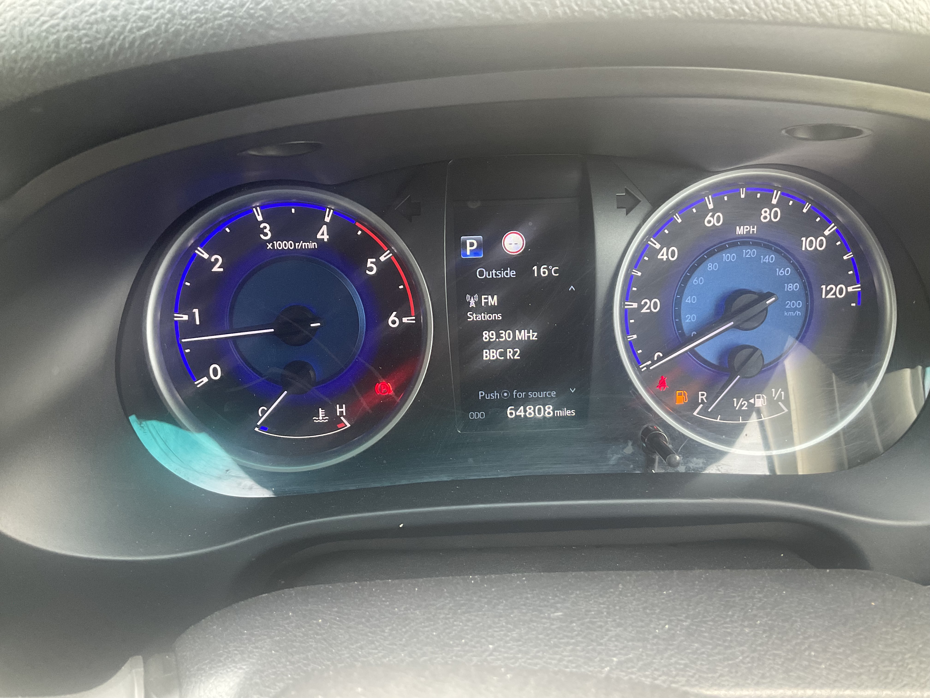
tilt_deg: -34.6
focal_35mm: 29
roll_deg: +0.2
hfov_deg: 61.7
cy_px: 349
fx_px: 779
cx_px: 465
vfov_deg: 48.2
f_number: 1.8
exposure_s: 1/60
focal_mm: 3
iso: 100
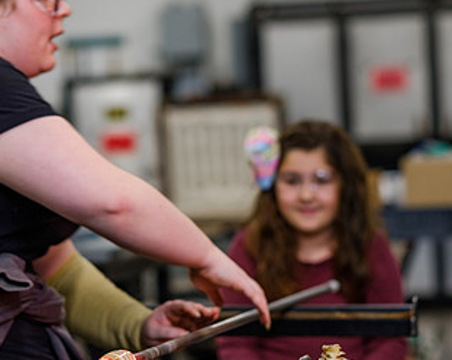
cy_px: 177
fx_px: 2098
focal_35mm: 157
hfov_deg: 12.3
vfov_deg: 9.8
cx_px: 104
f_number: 1.8
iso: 400
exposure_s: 1/125
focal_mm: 56
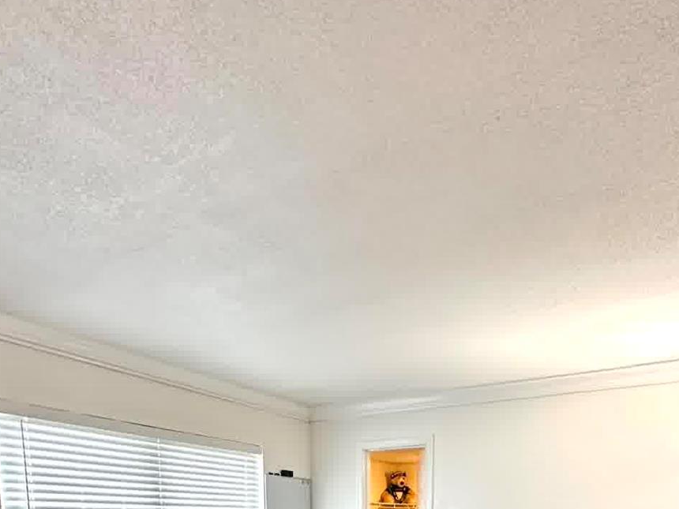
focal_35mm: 25
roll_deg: -1.1
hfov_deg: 69.0
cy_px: 584
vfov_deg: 41.3
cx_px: 392
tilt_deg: -8.0
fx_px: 490
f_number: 2.2
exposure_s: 1/60
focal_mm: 2.22
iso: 250
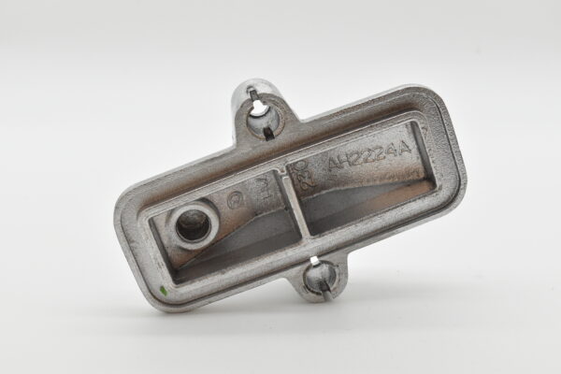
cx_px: 280
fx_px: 1169
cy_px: 187
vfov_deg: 18.2
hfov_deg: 27.0
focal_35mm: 75
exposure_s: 1/1000
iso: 1600
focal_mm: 50
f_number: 8
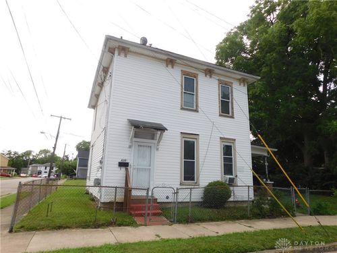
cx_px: 168
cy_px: 126
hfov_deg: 73.9
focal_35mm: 23
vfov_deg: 58.9
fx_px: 224
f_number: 3
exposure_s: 1/800
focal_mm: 4
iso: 125
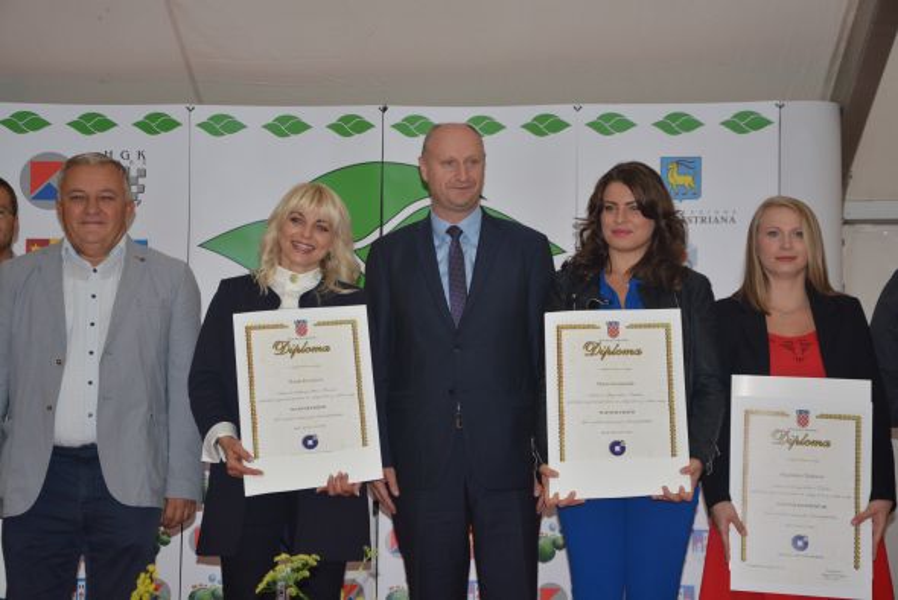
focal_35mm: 78
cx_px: 449
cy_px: 300
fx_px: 1947
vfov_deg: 17.5
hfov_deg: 26.0
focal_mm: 52
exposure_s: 1/60
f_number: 5
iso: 640
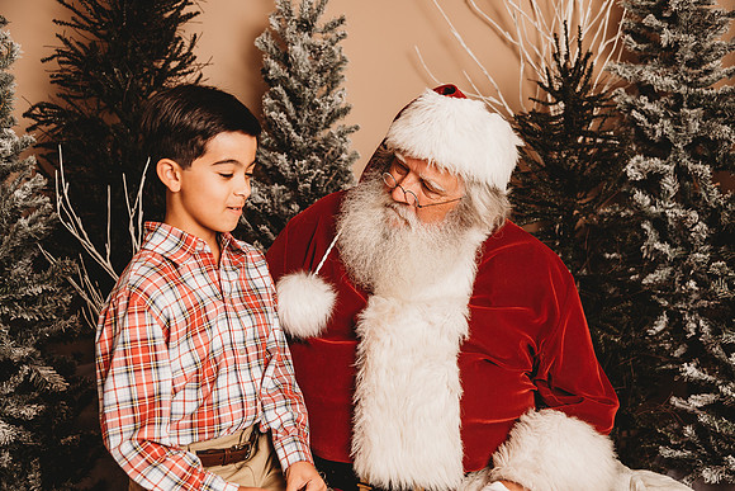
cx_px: 368
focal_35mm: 44
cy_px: 246
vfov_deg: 30.5
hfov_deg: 44.5
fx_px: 899
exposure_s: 1/160
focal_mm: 44
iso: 100
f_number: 4
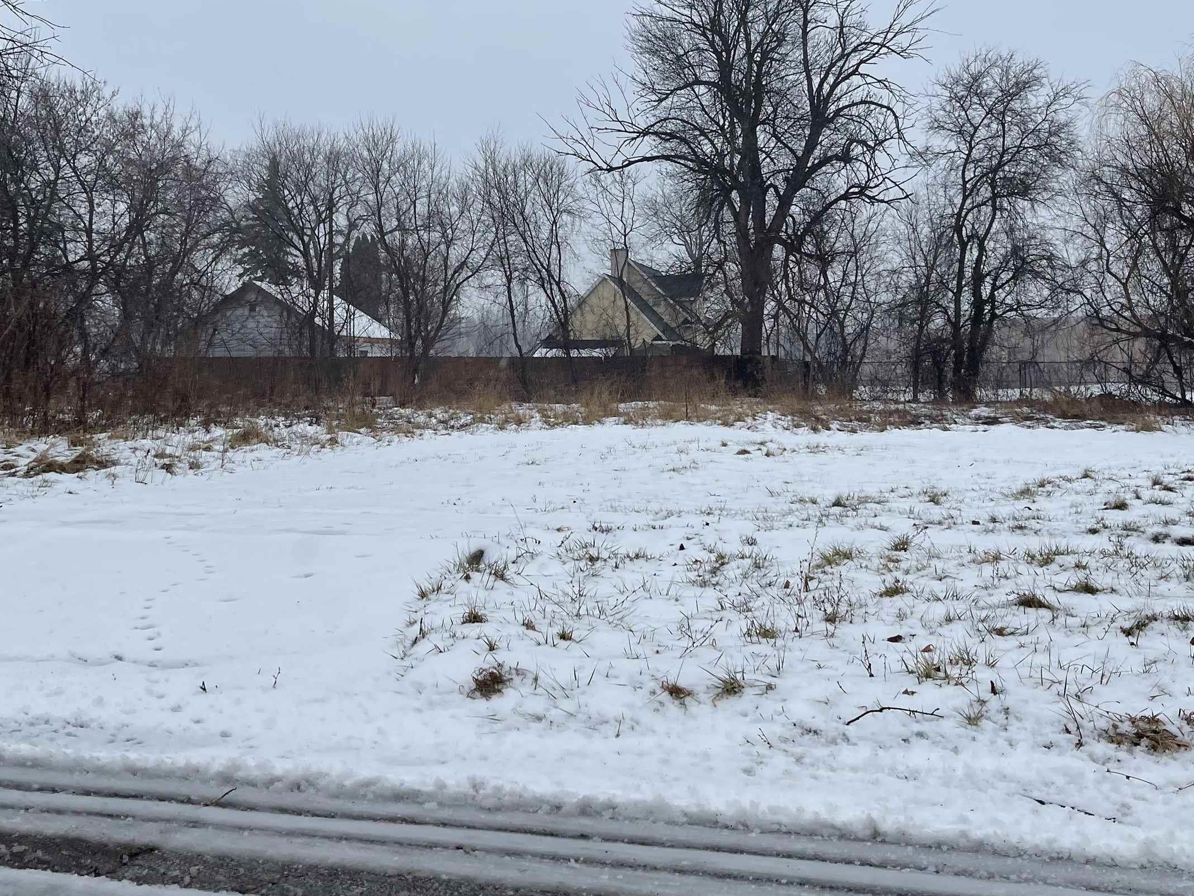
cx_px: 577
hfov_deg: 51.3
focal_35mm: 36
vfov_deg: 39.3
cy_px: 319
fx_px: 1242
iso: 32
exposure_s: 1/1689
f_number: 1.6
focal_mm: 5.1
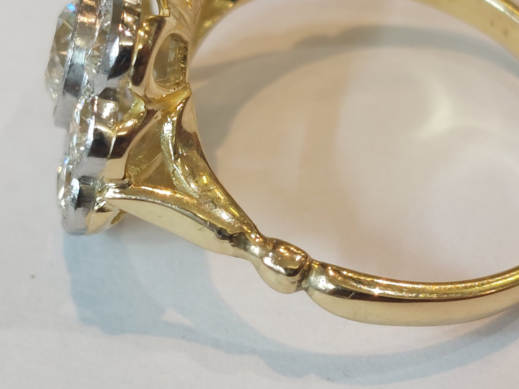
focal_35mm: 25
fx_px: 375
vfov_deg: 54.9
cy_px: 194
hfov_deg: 69.4
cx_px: 260
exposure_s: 1/50
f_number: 1.8
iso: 32
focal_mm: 5.23
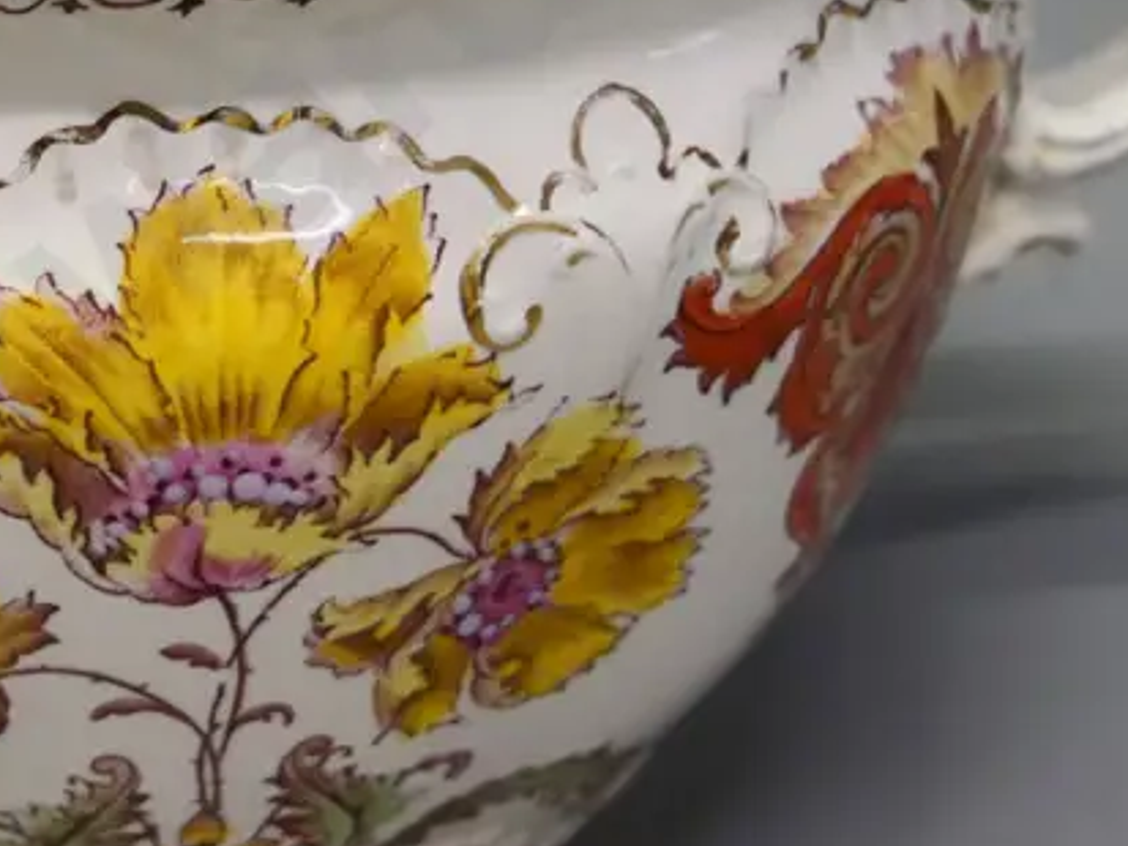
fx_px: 3553
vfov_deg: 13.5
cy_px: 221
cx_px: 183
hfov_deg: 17.8
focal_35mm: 109
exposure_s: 1/200
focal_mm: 22
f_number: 4.2
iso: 1600
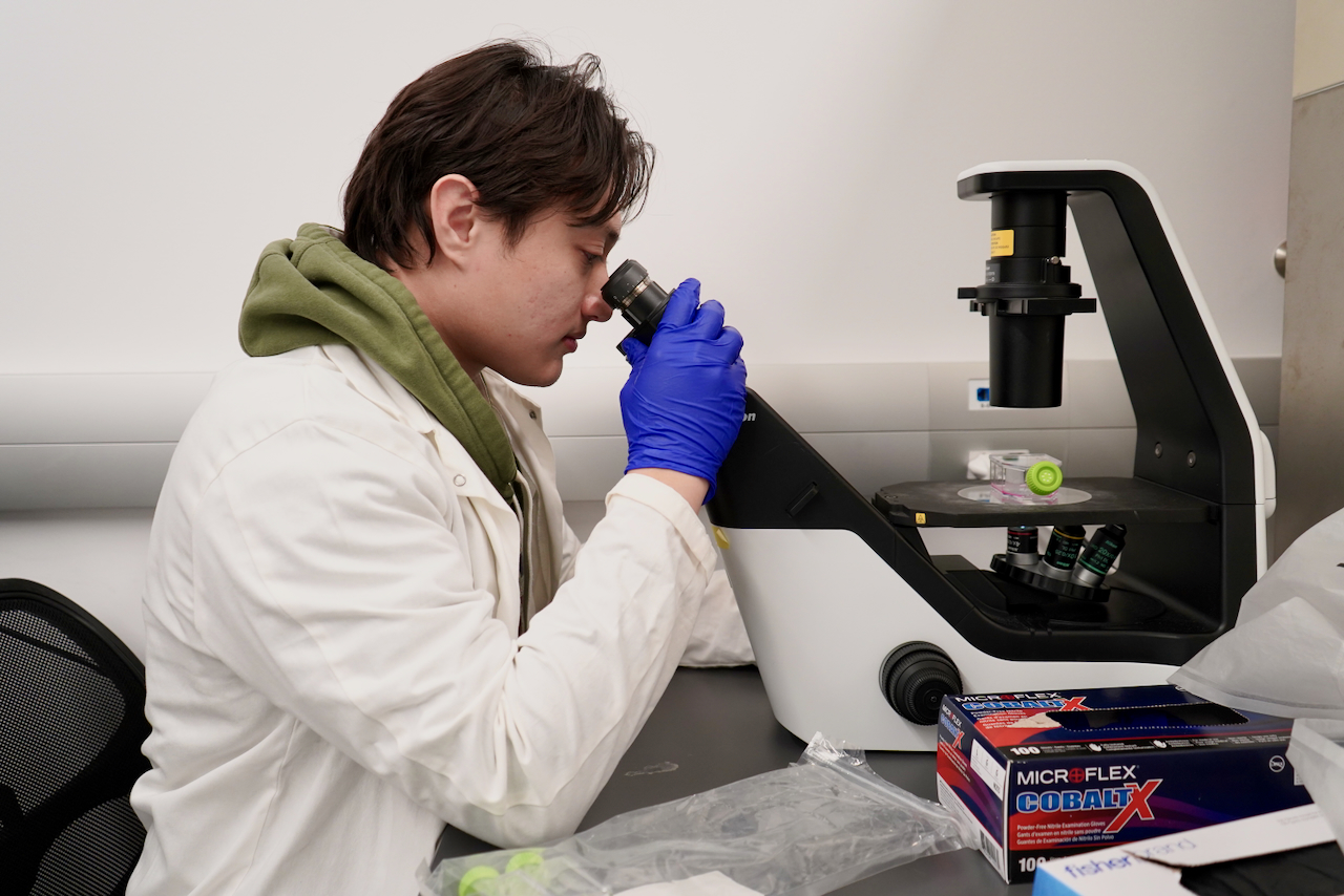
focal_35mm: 30
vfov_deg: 43.6
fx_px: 1120
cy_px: 448
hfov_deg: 61.9
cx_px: 672
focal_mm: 30
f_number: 4
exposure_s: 1/160
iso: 1250
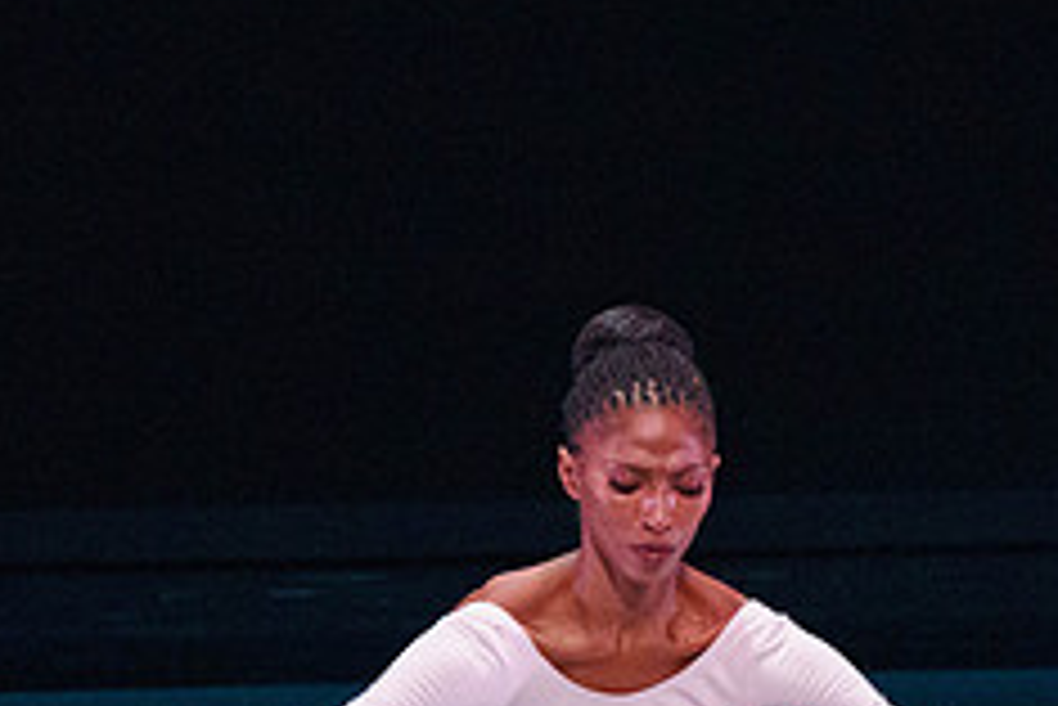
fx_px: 30906
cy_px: 476
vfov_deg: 1.3
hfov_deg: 2.0
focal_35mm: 1051
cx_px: 702
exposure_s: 1/400
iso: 5000
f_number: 6.3
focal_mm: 339
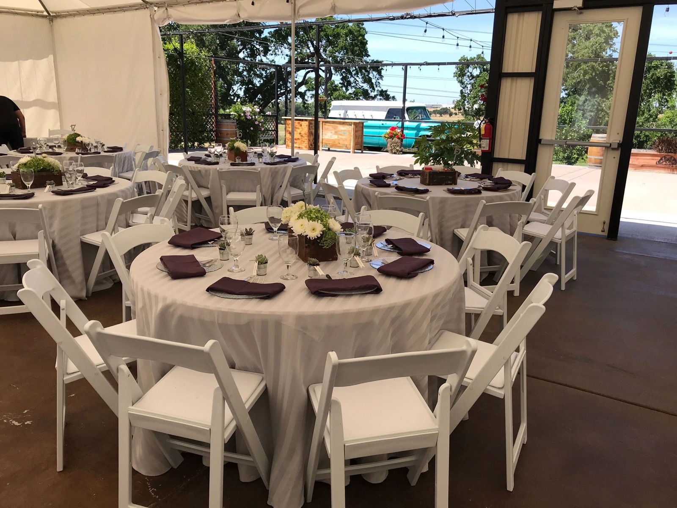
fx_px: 548
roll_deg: -1.1
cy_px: 254
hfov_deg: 63.4
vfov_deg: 49.7
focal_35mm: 28
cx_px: 338
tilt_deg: -15.3
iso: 20
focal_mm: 3.99
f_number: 1.8
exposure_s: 1/1076
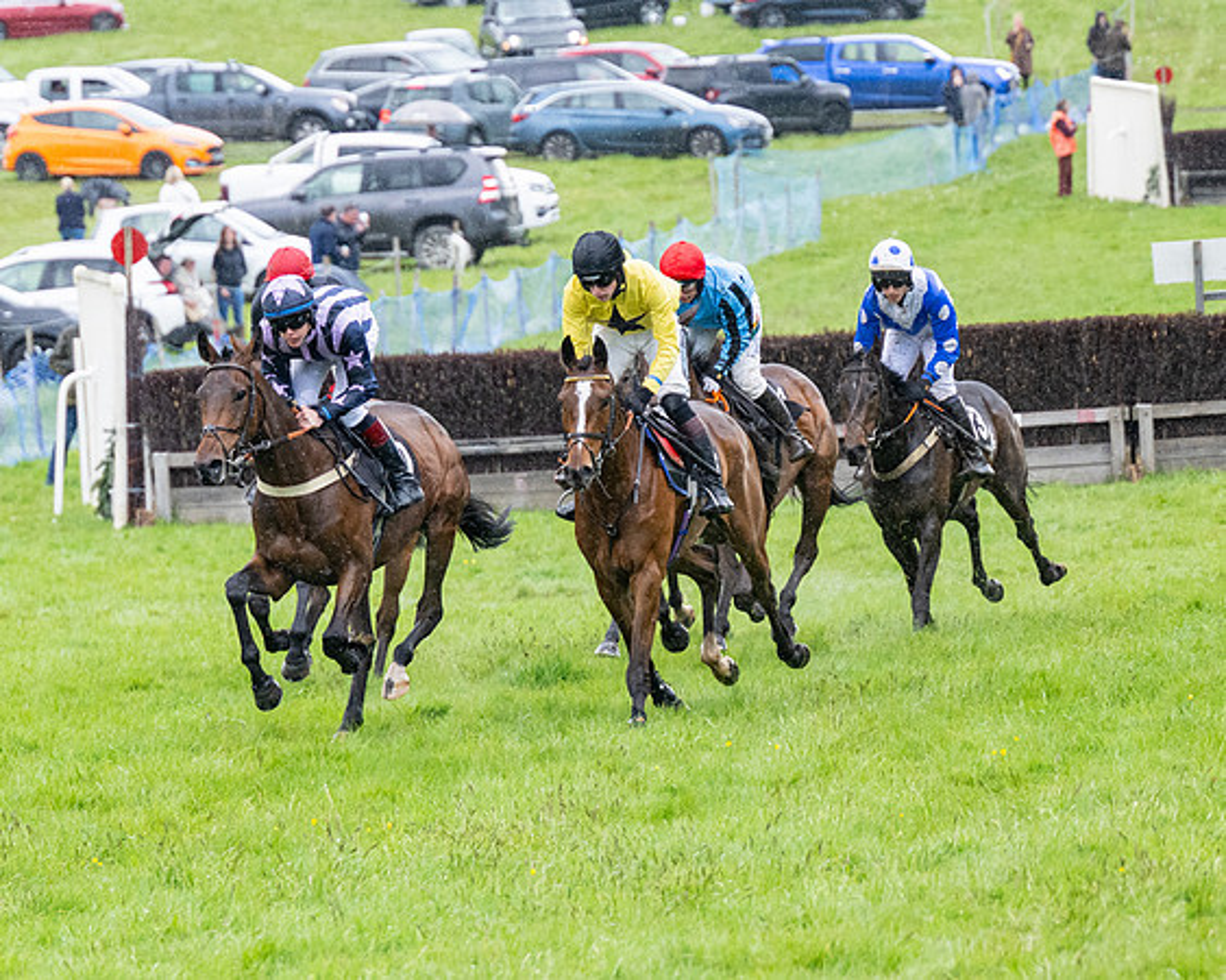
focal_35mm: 317
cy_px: 427
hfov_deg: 6.1
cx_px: 384
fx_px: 11487
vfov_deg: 4.9
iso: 1000
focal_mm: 155
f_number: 4
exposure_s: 1/1000
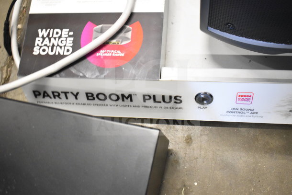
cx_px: 146
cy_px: 98
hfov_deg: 47.9
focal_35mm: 40
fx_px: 329
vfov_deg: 33.0
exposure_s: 1/40
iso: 4000
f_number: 4
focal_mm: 27
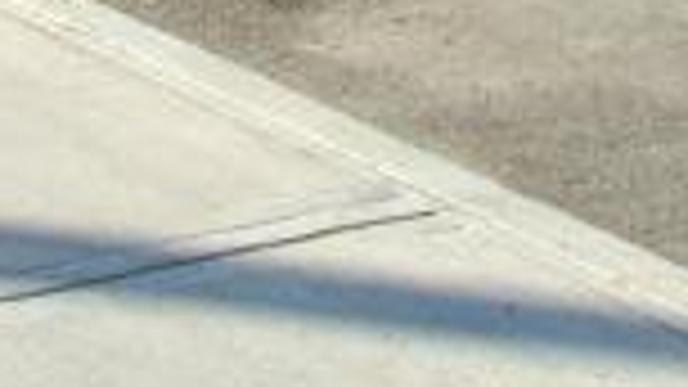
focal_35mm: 147
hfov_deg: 11.4
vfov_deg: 7.0
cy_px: -945
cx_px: -1097
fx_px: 2681
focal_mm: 14
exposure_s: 1/250
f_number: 6.7
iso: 100
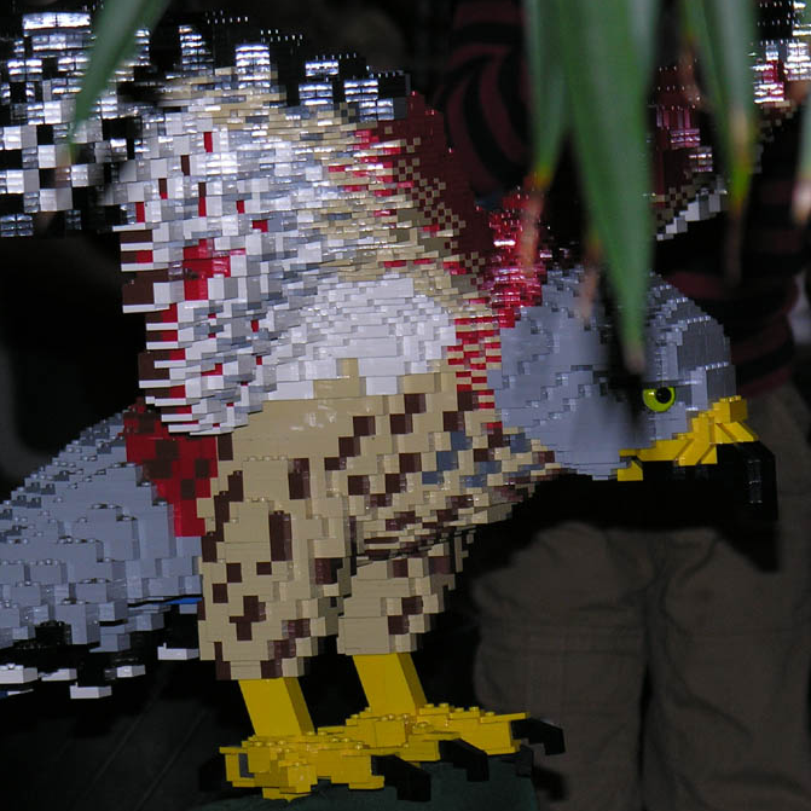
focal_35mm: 236
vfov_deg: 7.4
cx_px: 308
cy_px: 404
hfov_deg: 7.4
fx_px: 6255
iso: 73
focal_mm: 44.5
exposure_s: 1/120
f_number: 4
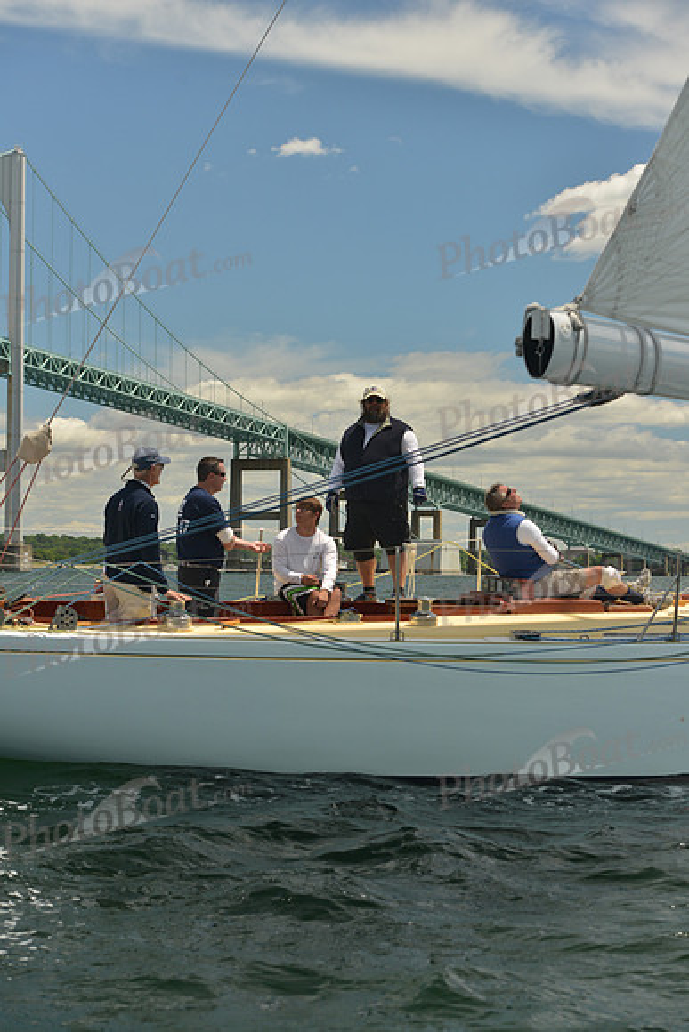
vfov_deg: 28.8
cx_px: 344
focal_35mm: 70
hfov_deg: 19.5
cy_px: 516
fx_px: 2008
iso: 400
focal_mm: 70
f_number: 5.6
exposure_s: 1/1000
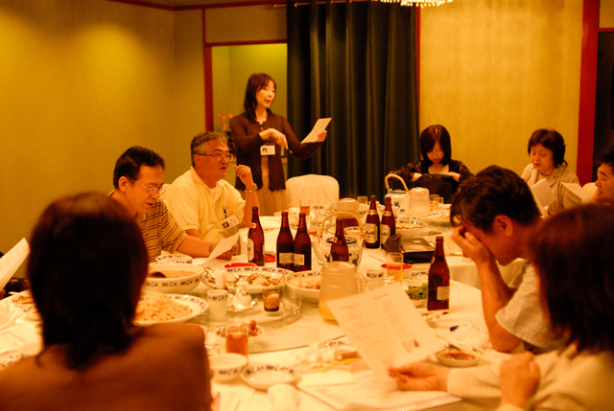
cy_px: 206
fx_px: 717
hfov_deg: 46.3
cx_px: 307
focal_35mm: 42
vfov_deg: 32.0
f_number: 2
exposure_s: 1/90
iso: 800
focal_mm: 28
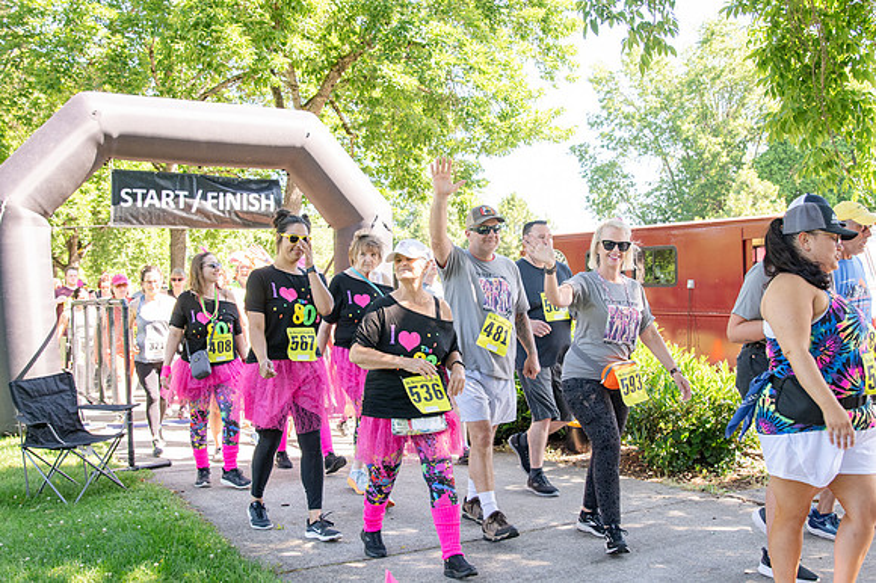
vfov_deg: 36.8
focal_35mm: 36
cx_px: 438
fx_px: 875
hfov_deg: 53.2
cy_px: 292
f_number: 3.5
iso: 500
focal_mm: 24
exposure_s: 1/400
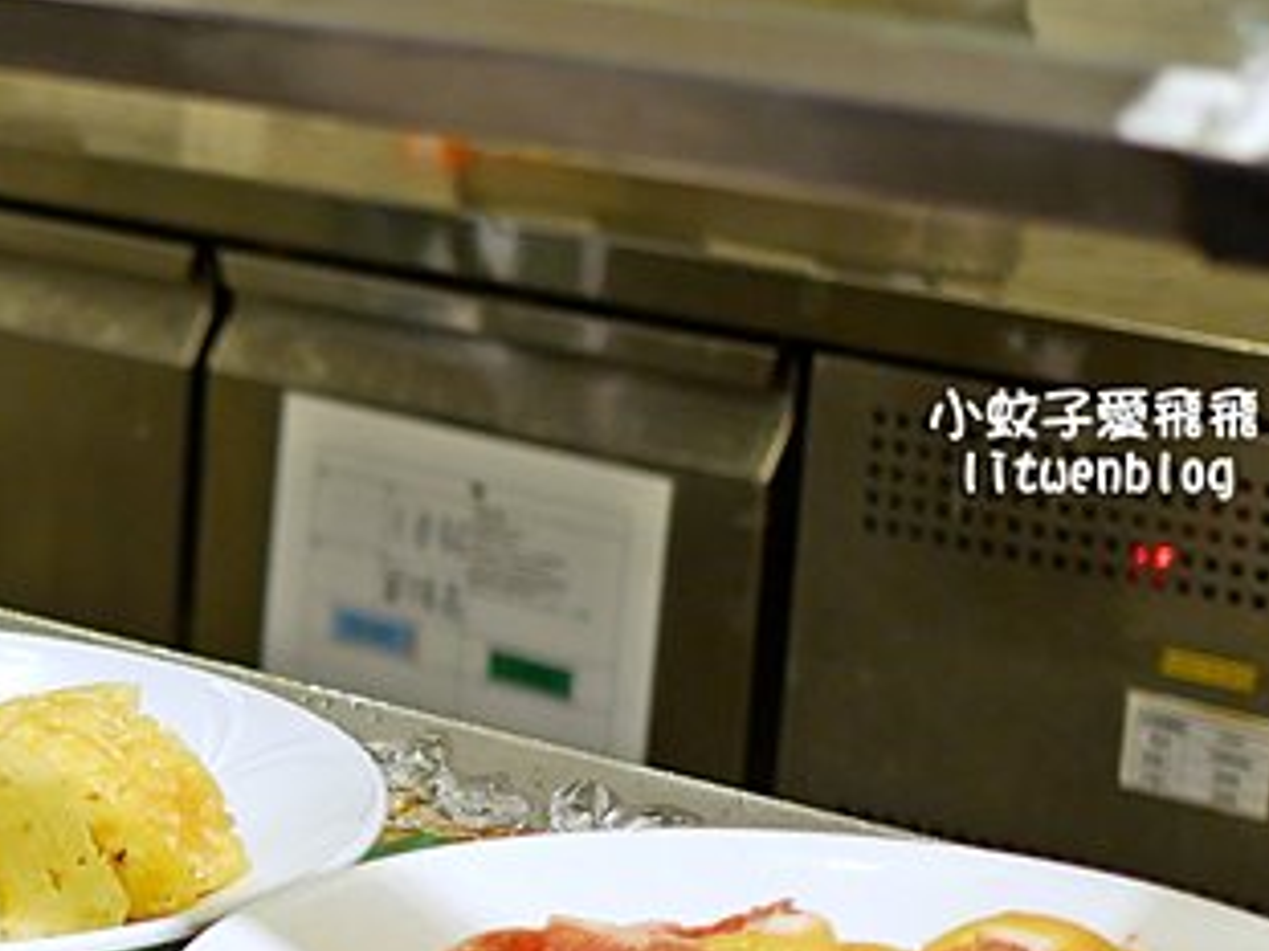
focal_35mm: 161
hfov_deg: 11.8
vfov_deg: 9.2
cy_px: 704
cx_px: -543
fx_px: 5900
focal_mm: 25
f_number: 1.8
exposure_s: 1/100
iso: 200
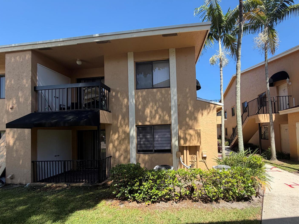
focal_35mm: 16
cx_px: 170
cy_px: 127
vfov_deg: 77.7
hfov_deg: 93.9
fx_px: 138
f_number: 2.2
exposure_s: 1/535
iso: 40
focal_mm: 2.22
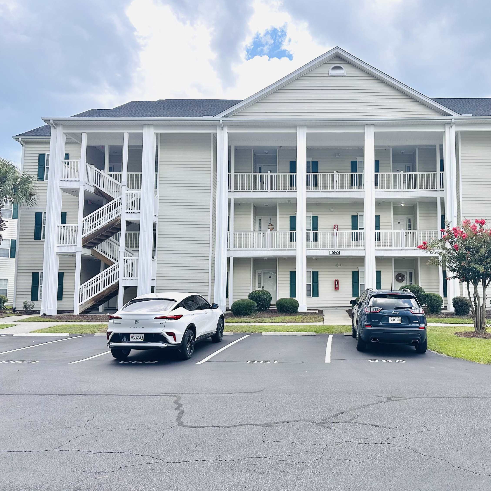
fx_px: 465
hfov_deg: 54.5
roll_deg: +0.2
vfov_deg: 55.6
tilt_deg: +5.8
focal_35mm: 29
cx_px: 328
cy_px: 244
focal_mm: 6.86
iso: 80
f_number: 1.78
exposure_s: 1/2809
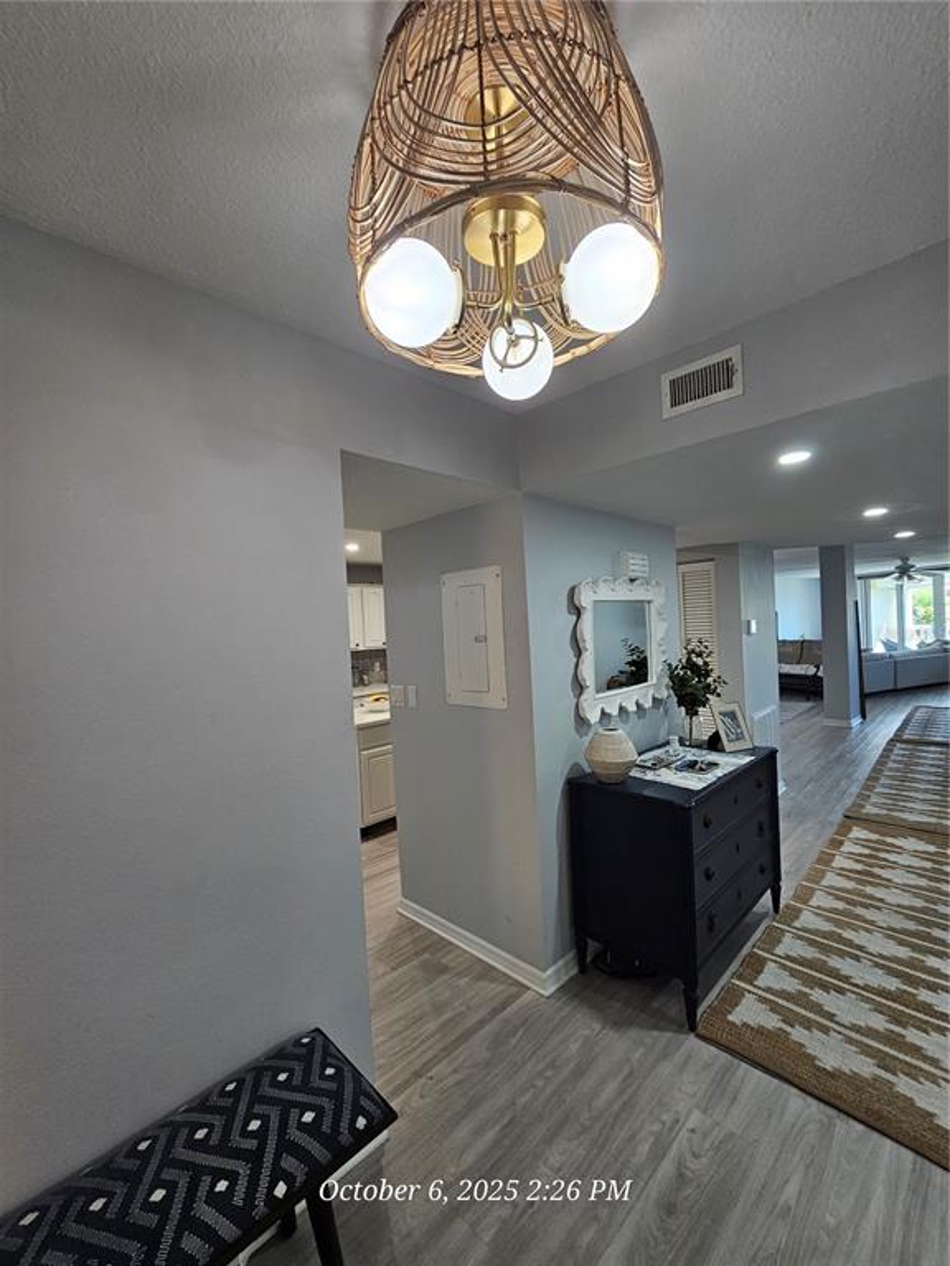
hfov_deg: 89.9
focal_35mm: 13
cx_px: 475
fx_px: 476
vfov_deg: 106.2
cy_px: 633
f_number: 2.2
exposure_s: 1/60
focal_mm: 2.2
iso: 125
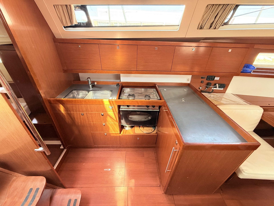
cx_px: 137
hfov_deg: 102.1
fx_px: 111
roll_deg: -2.2
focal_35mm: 14
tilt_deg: -30.8
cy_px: 103
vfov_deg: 85.7
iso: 320
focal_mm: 2.22
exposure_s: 1/88
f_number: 2.2
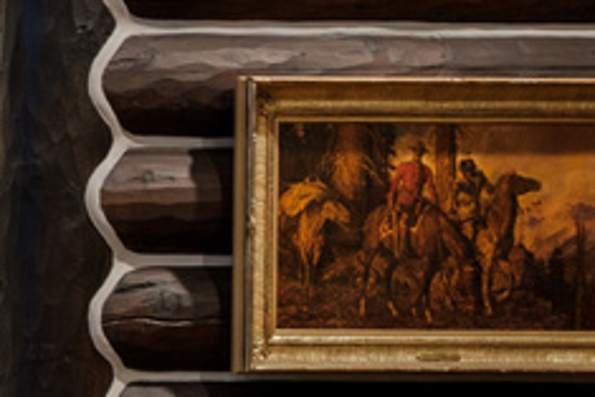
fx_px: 1803
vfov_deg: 12.5
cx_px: -377
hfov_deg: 16.5
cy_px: 345
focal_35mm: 109
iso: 400
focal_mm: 16.6
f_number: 4
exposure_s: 1/10
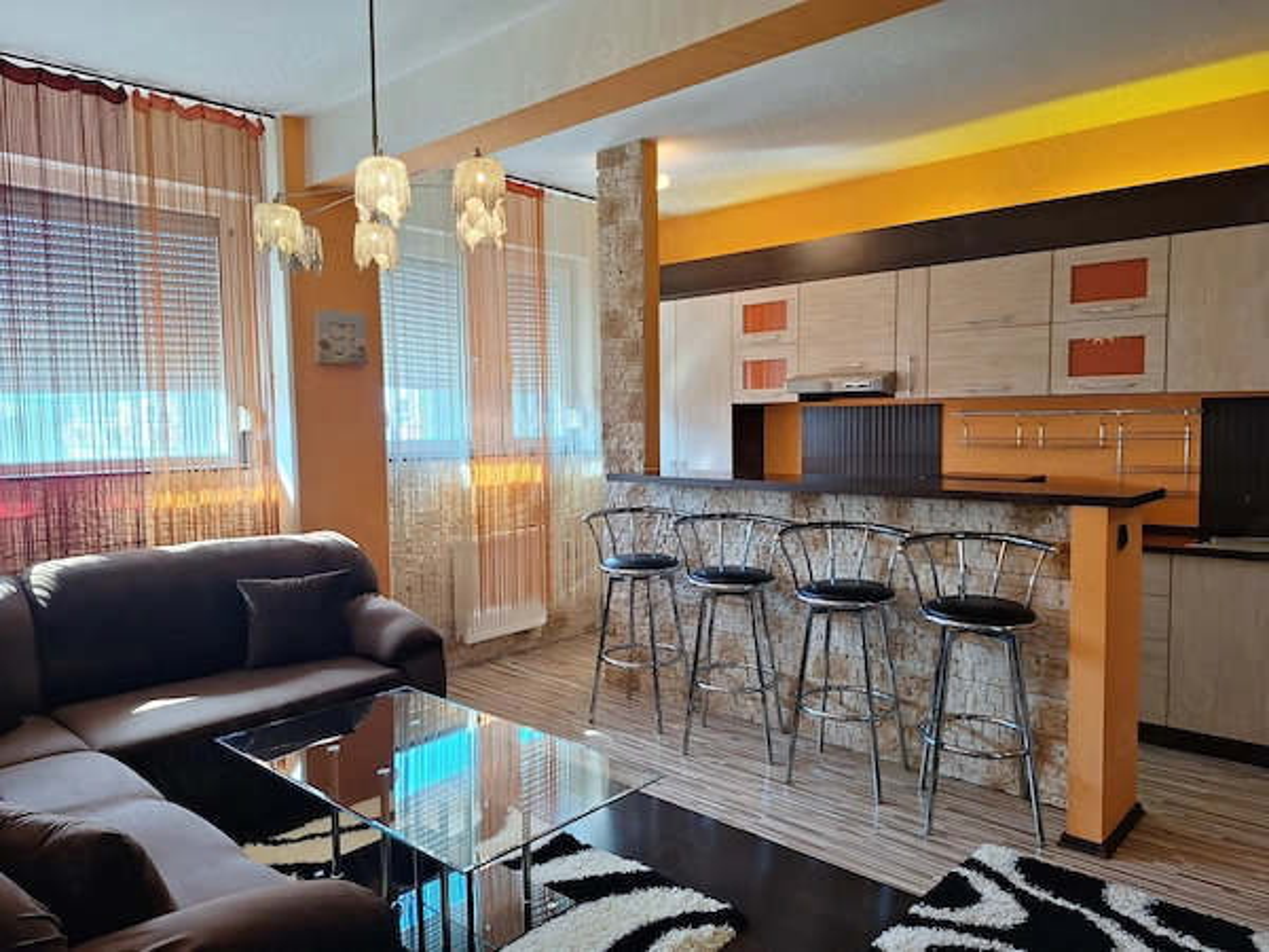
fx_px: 843
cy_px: 476
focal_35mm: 23
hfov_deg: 73.9
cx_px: 634
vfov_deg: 58.9
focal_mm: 5.54
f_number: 1.8
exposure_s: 1/100
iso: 50
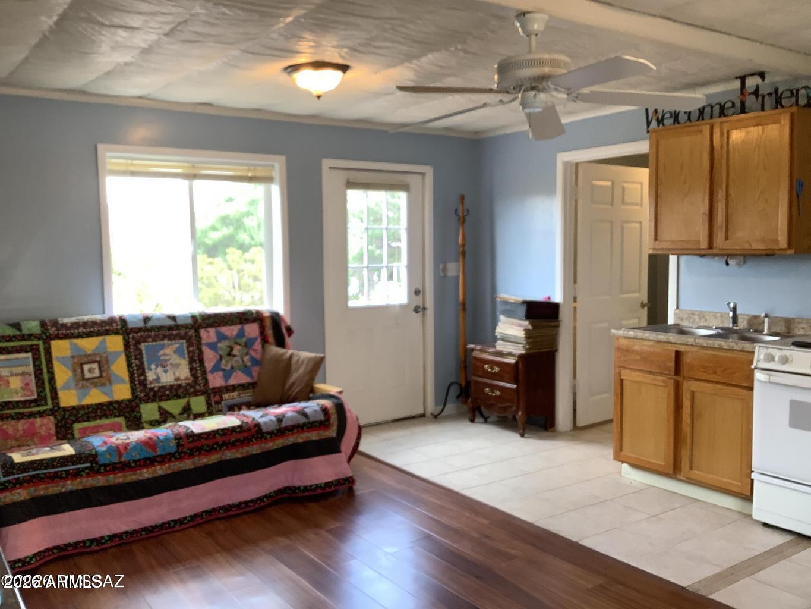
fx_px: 726
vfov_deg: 45.4
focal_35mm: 31
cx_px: 406
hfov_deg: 58.3
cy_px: 304
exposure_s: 1/60
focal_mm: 3.3
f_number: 2.4
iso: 64
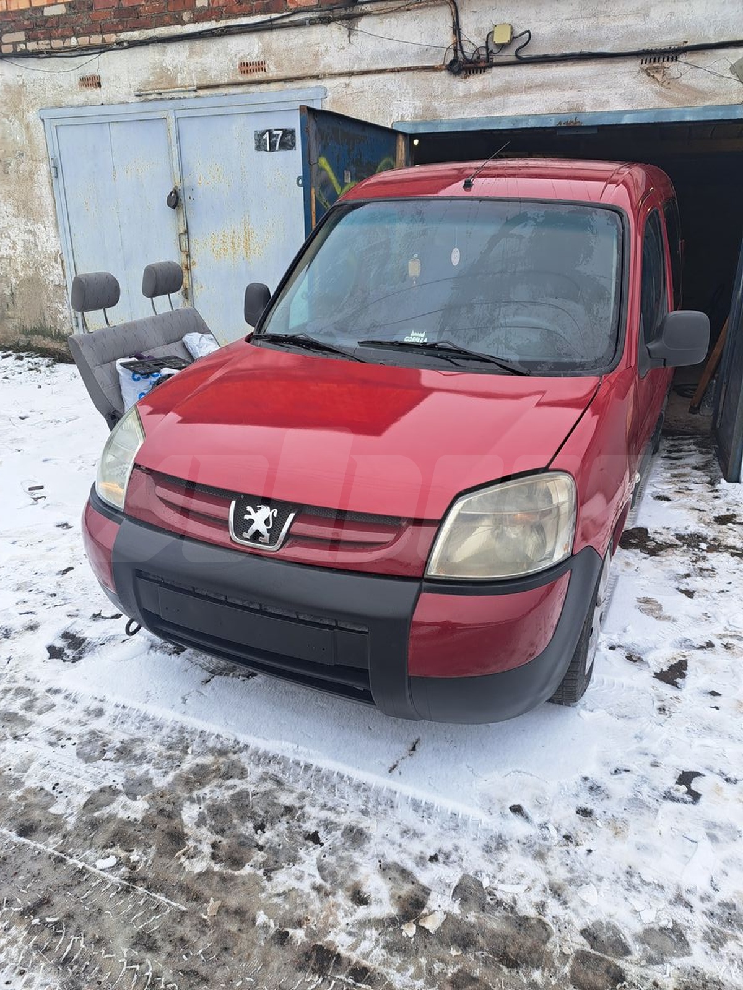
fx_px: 687
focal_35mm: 24
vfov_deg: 71.6
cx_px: 372
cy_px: 495
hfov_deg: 56.8
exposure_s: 1/165
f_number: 1.8
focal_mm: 5.23
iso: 50
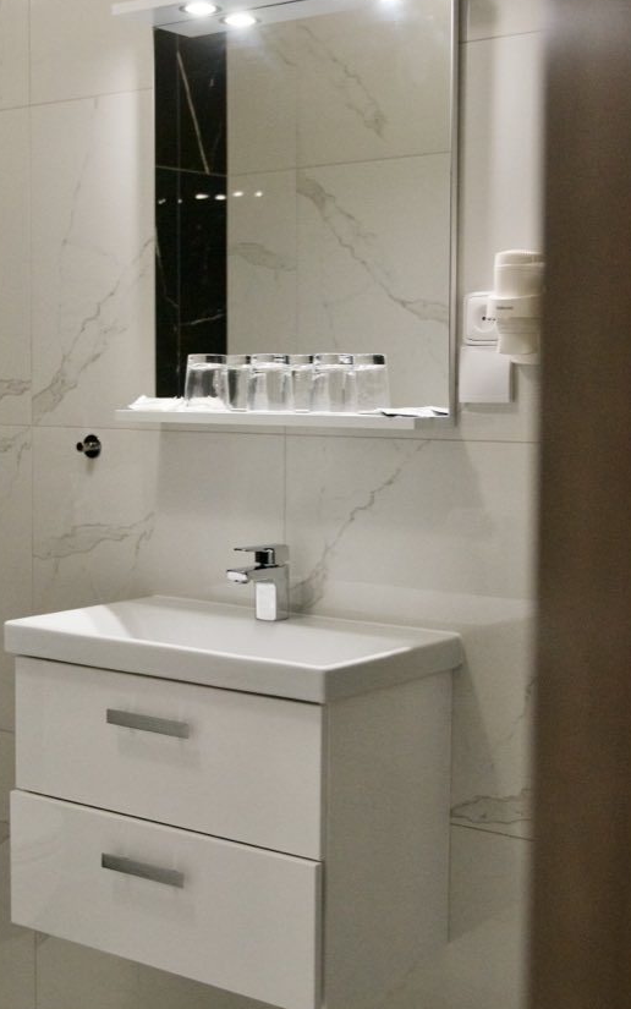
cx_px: 290
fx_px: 1474
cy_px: 476
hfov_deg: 24.1
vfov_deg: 37.8
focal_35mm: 54
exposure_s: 1/500
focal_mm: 29
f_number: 2.8
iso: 3600
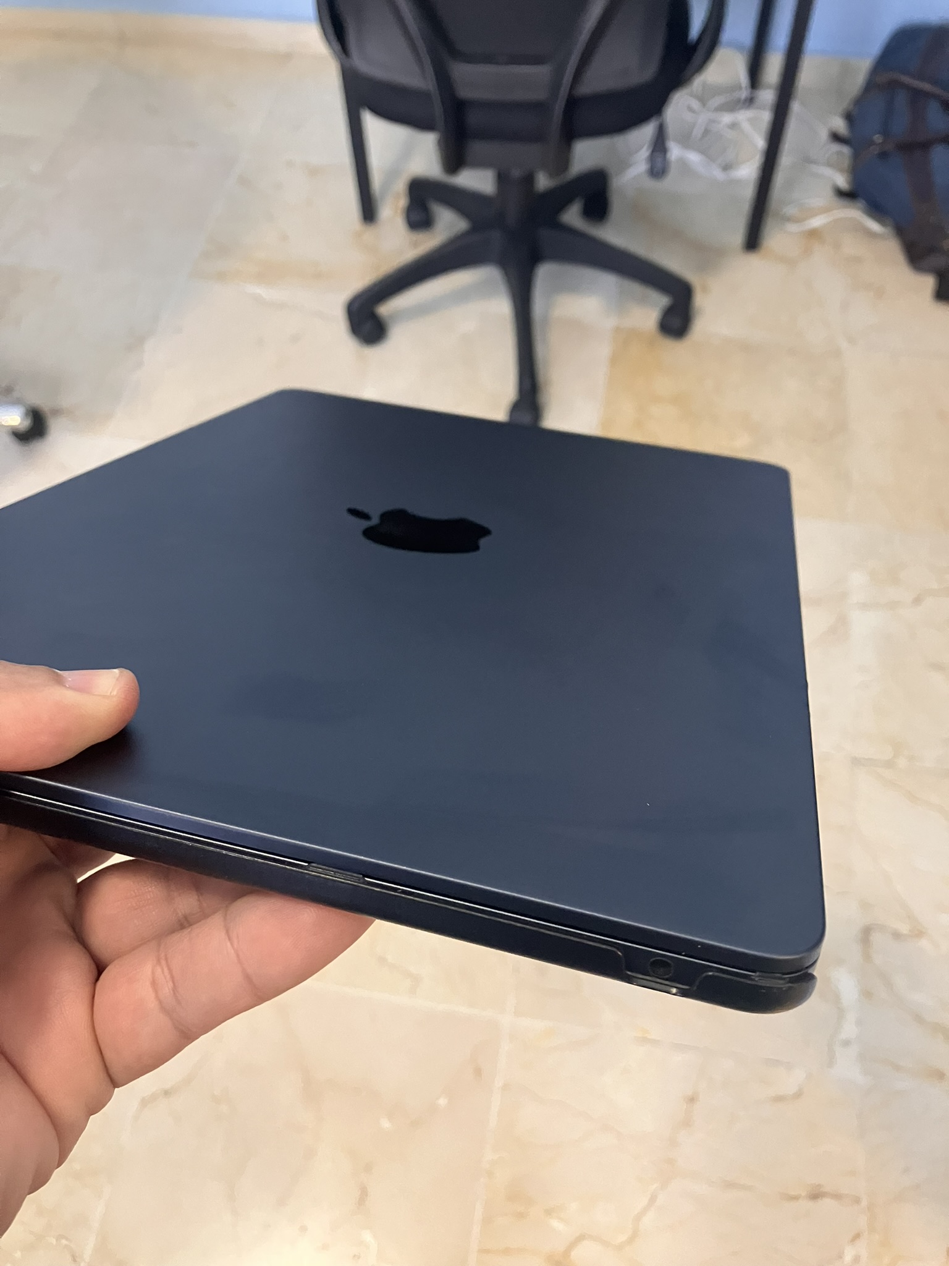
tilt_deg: -56.4
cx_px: 474
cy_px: 633
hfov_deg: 49.7
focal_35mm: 28
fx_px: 1023
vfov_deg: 63.4
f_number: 1.8
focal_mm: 3.99
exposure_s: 1/60
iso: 320
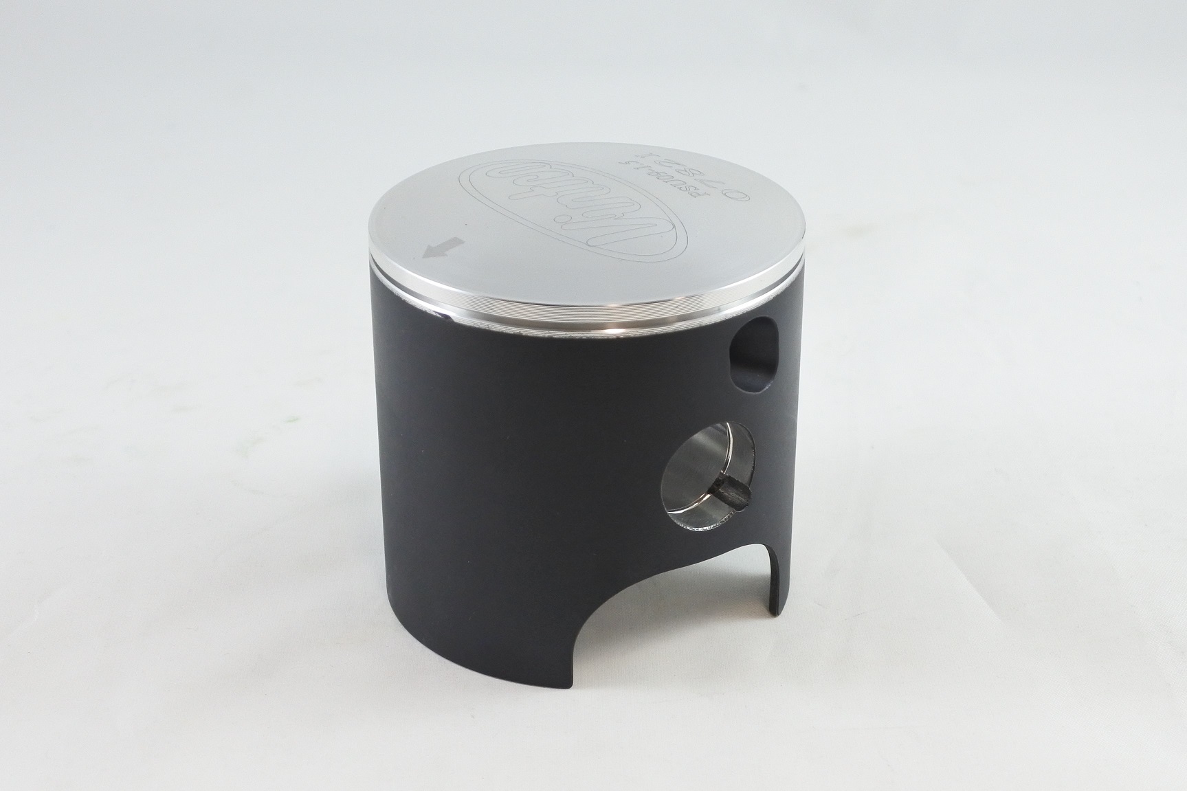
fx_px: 1286
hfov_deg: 49.6
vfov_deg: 34.2
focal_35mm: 39
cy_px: 396
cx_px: 594
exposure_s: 1/125
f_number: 4.2
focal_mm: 14.7
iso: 500
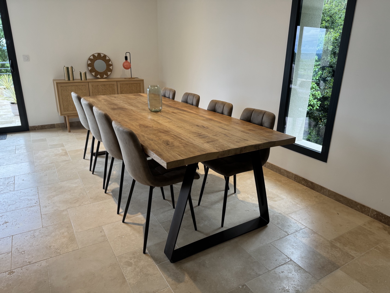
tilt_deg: -19.2
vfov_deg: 56.8
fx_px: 270
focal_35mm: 24
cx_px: 195
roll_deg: -0.3
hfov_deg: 71.6
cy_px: 146
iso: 125
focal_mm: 6.76
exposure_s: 1/100
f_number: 1.78
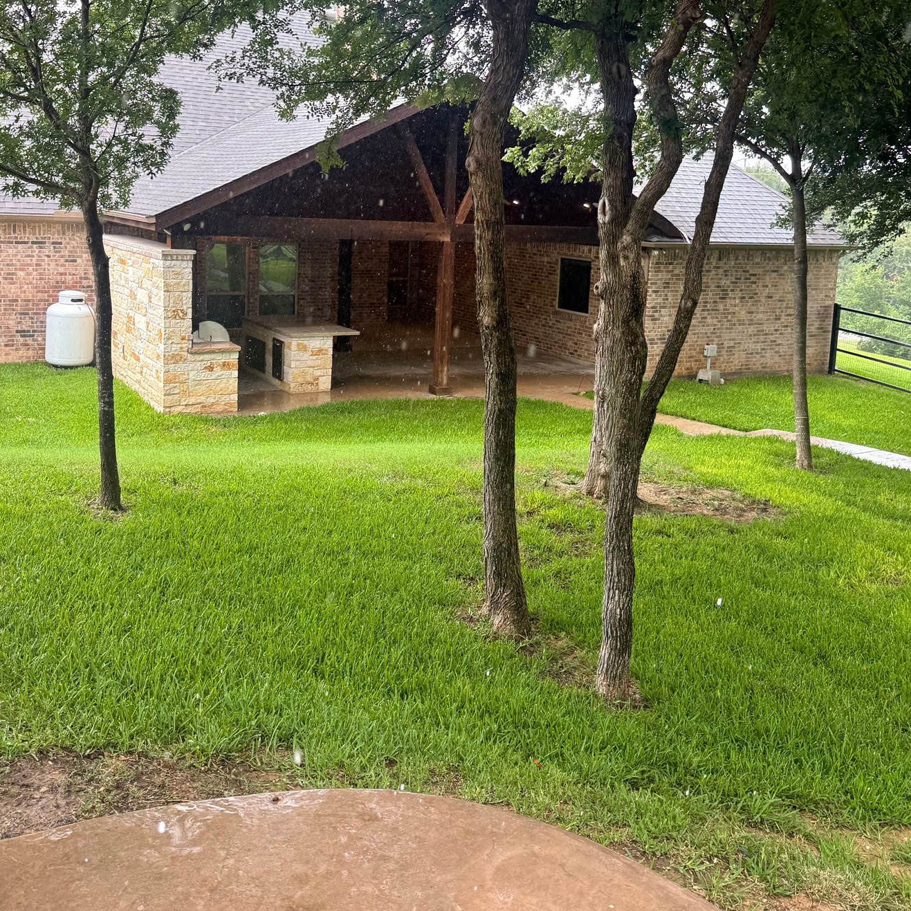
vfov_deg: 49.4
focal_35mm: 33
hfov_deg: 49.7
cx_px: 473
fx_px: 983
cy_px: 356
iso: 100
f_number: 1.78
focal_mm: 6.76
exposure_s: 1/297
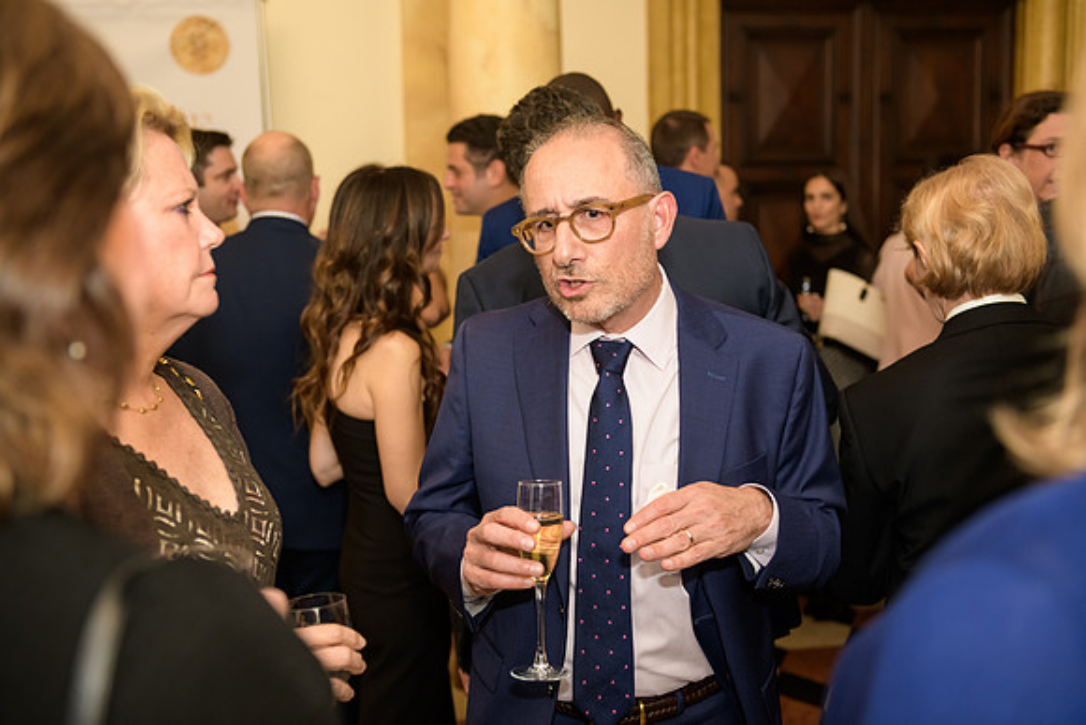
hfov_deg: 44.5
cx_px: 543
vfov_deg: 30.5
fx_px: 1328
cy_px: 362
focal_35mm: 44
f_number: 3.2
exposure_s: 1/125
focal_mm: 44
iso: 1000
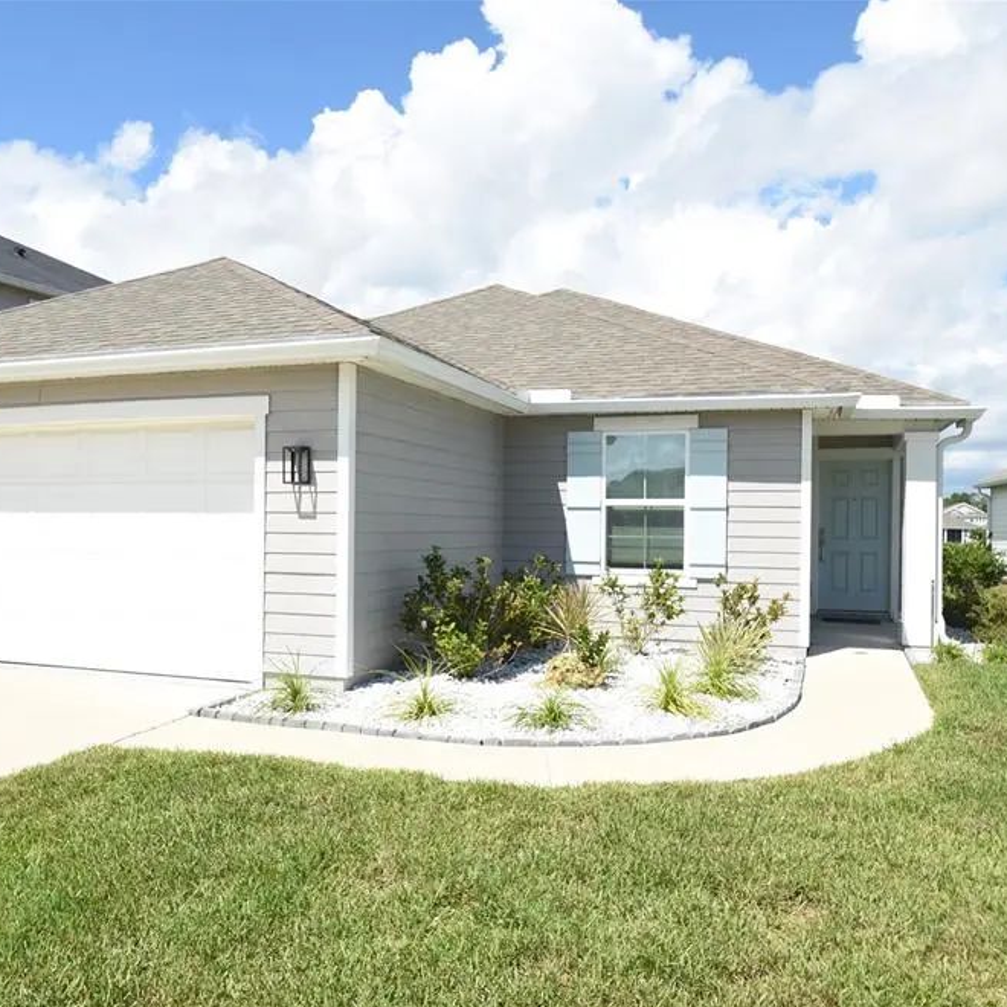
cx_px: 417
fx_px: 976
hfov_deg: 54.3
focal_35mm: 30
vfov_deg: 54.6
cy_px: 519
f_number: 6.3
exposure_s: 1/250
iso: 100
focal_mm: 15
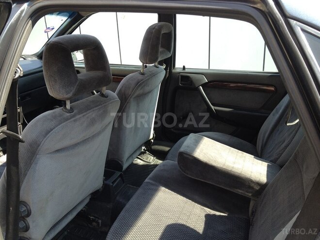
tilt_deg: -22.9
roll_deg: +2.8
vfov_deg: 40.7
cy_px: 120
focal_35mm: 35
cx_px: 160
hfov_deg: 52.6
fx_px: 324
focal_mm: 4.28
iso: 50
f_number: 2.4
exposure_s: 1/160
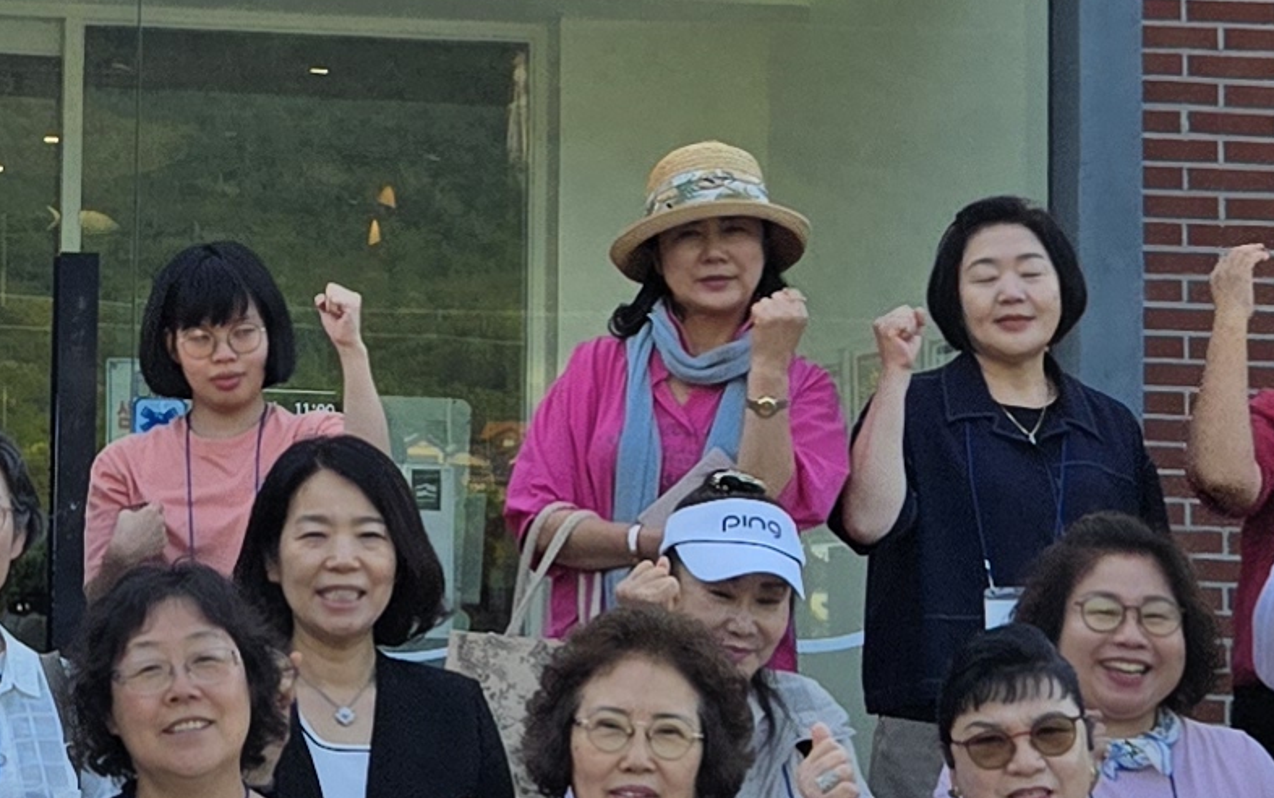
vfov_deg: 10.6
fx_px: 4307
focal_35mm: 124
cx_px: 149
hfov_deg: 16.6
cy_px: 232
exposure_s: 1/2921
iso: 50
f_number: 1.8
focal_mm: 5.4
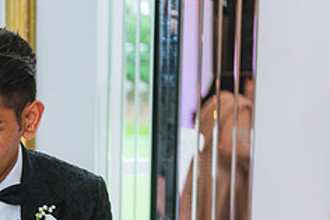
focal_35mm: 128
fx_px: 1172
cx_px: -38
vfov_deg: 10.6
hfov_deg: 15.6
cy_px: 249
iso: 800
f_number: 2.8
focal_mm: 52
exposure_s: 1/200
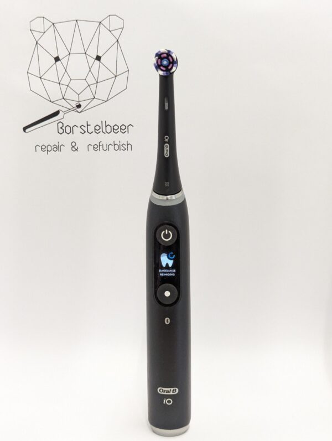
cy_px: 220
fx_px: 612
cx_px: 166
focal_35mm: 48
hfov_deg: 30.3
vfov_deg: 39.6
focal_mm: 6.81
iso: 588
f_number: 1.85
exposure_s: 1/60
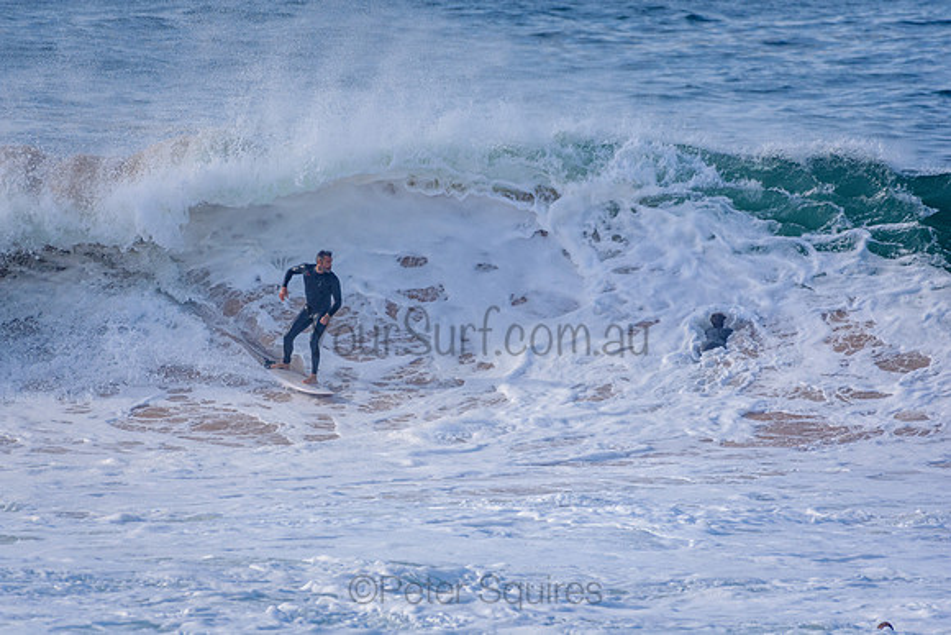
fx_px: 19816
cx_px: 476
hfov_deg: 2.7
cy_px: 318
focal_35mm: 750
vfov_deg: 1.8
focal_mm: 500
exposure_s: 1/2000
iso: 320
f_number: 5.6
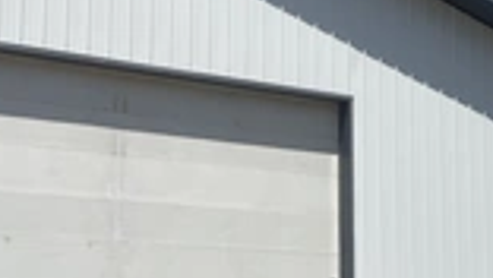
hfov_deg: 30.1
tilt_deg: +8.2
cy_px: 171
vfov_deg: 17.2
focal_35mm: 70
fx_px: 916
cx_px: 231
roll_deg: -1.0
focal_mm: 5.1
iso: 32
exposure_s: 1/5618
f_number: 1.6
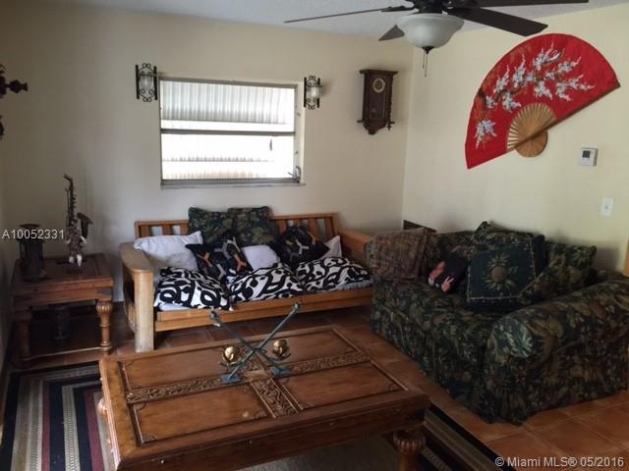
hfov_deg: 61.7
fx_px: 527
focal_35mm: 29
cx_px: 314
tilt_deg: -11.3
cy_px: 236
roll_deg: -2.0
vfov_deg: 48.2
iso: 100
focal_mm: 4.15
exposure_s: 1/15
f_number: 2.2
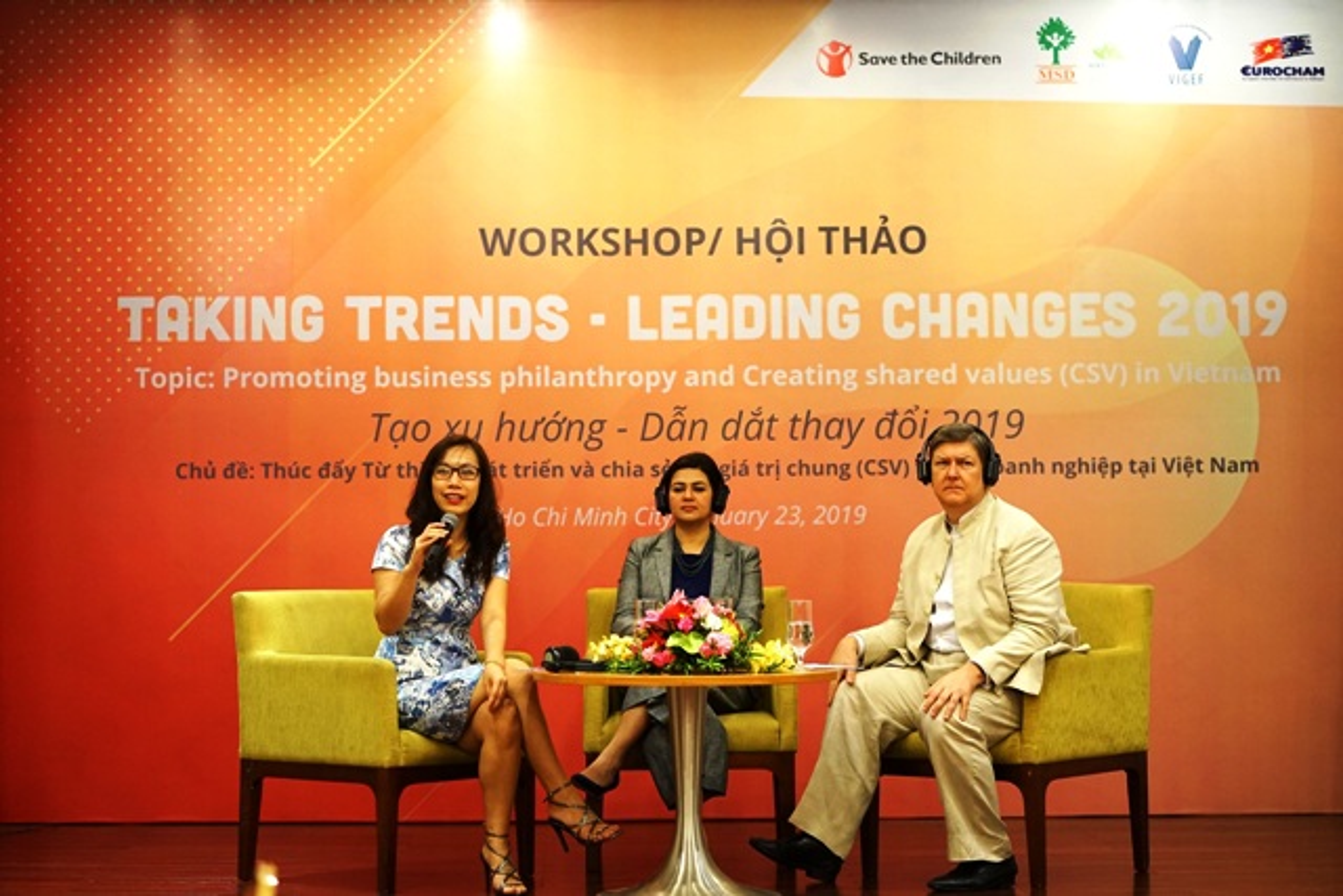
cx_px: 672
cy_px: 448
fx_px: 3171
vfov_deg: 16.1
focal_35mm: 85
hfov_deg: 23.9
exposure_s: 1/160
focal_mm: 85
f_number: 2.5
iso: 1600
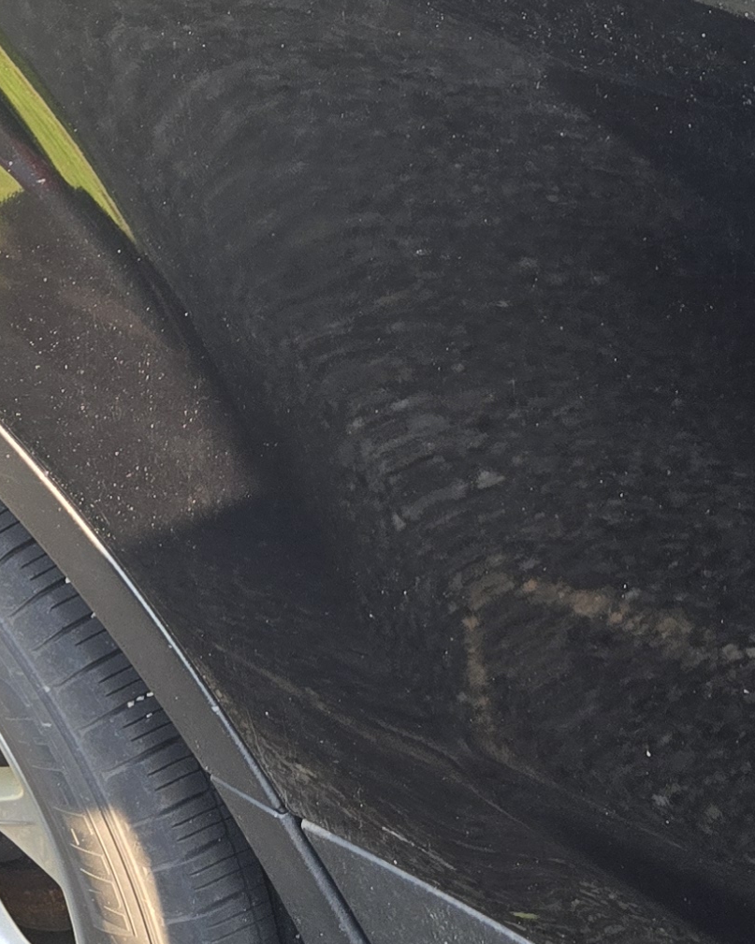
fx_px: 2486
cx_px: 755
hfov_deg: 16.9
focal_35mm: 89
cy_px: -73
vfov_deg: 20.6
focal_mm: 5.4
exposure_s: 1/180
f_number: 1.8
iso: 64
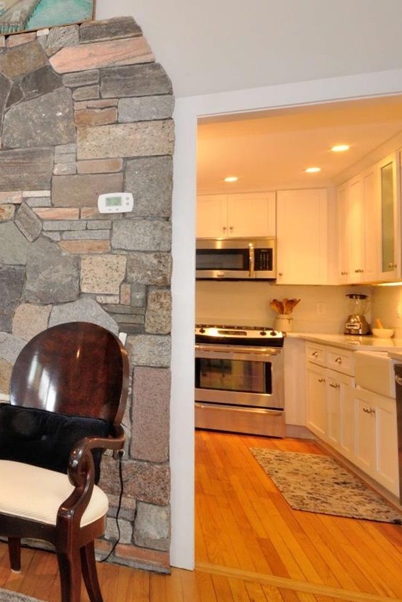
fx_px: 552
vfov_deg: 57.0
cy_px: 260
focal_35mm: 33
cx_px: -135
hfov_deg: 30.5
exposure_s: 1/2
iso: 400
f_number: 18
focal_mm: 12
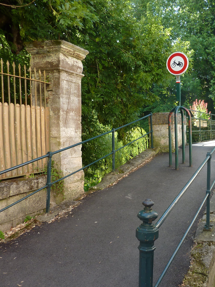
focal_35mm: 34
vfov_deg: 54.0
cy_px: 145
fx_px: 282
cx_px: 181
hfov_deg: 39.6
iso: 80
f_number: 3.3
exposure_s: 1/100
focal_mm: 4.1
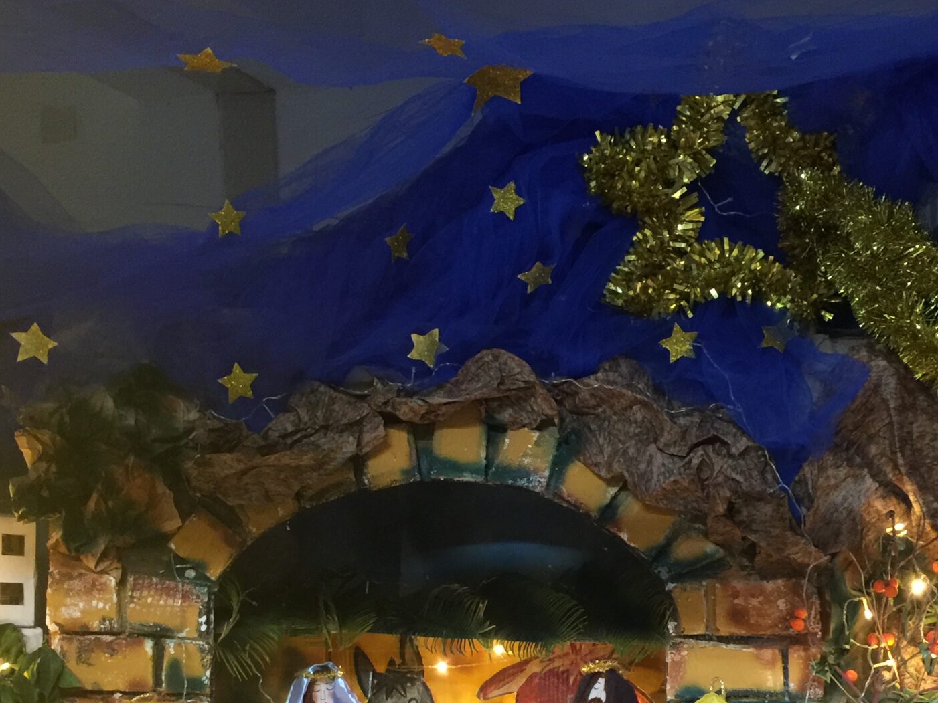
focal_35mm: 53
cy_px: 623
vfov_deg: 26.7
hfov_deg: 36.1
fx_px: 1436
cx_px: 535
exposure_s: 1/10
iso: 125
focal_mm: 4.15
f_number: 2.2
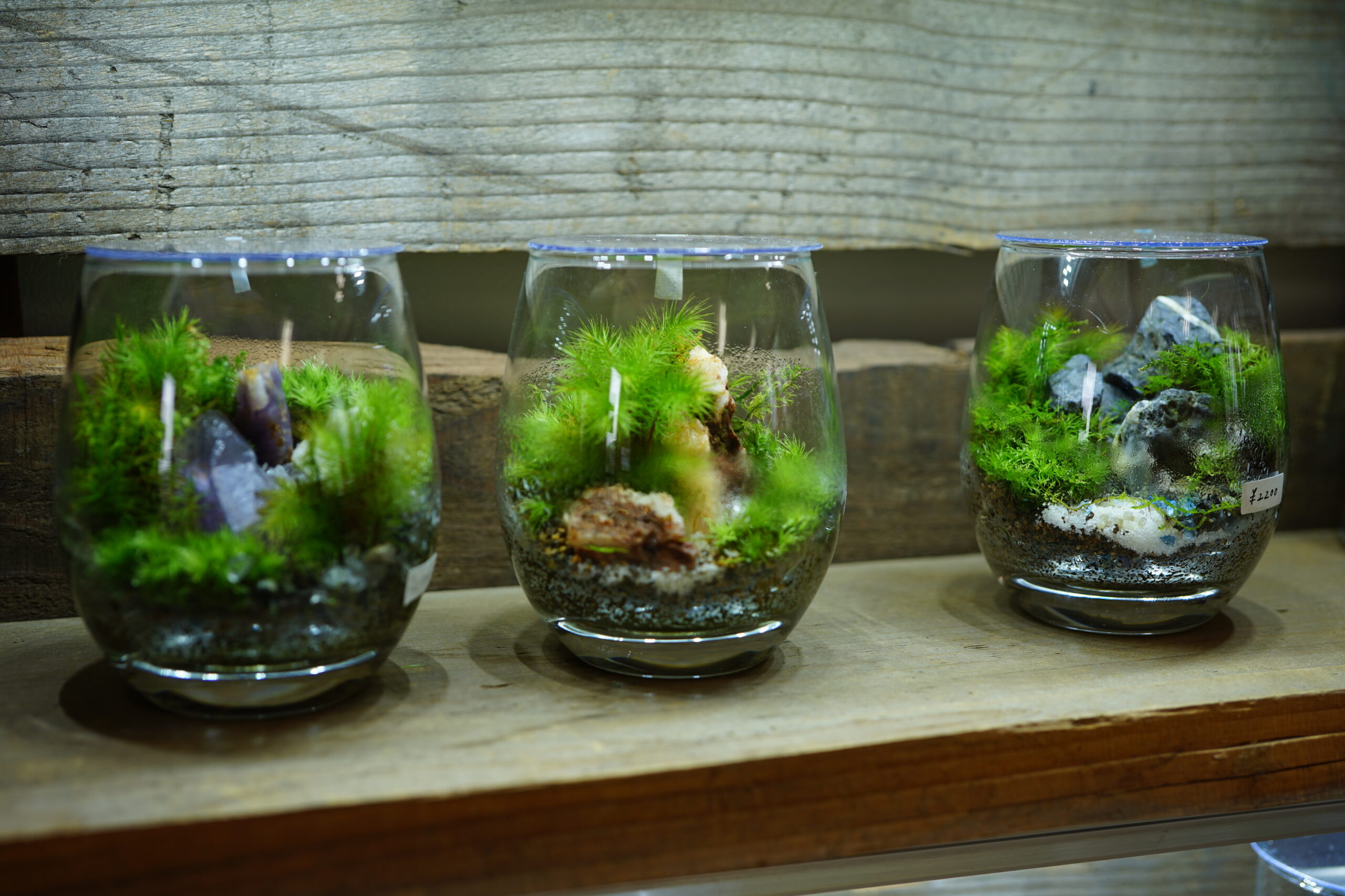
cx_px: 672
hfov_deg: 39.6
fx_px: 1868
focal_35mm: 50
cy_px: 448
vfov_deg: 27.0
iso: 100
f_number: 4
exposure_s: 1/60
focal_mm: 50
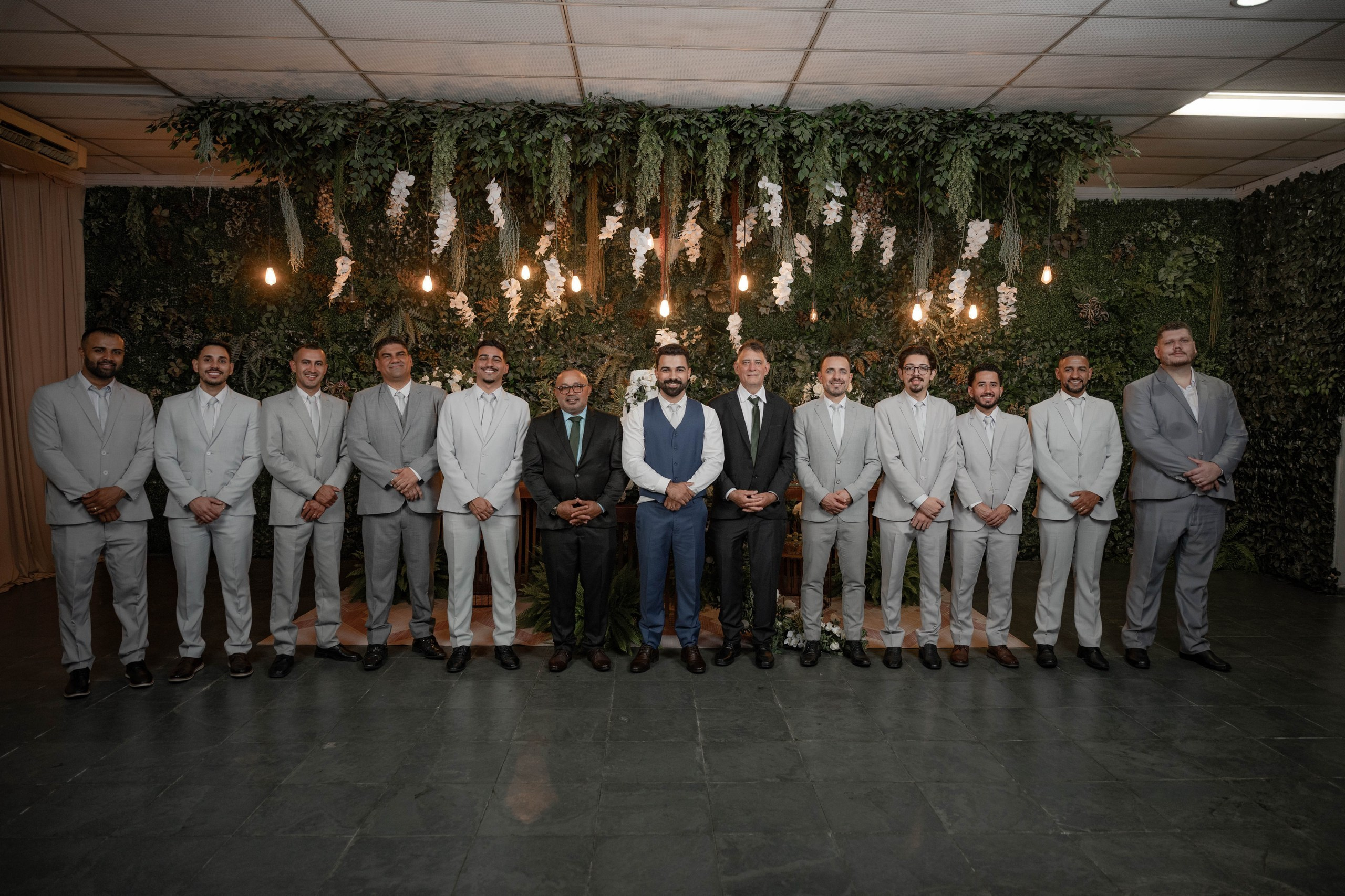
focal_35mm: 24
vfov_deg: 53.1
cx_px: 672
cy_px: 448
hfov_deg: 73.7
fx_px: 897
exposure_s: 1/200
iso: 1000
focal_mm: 24
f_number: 2.8
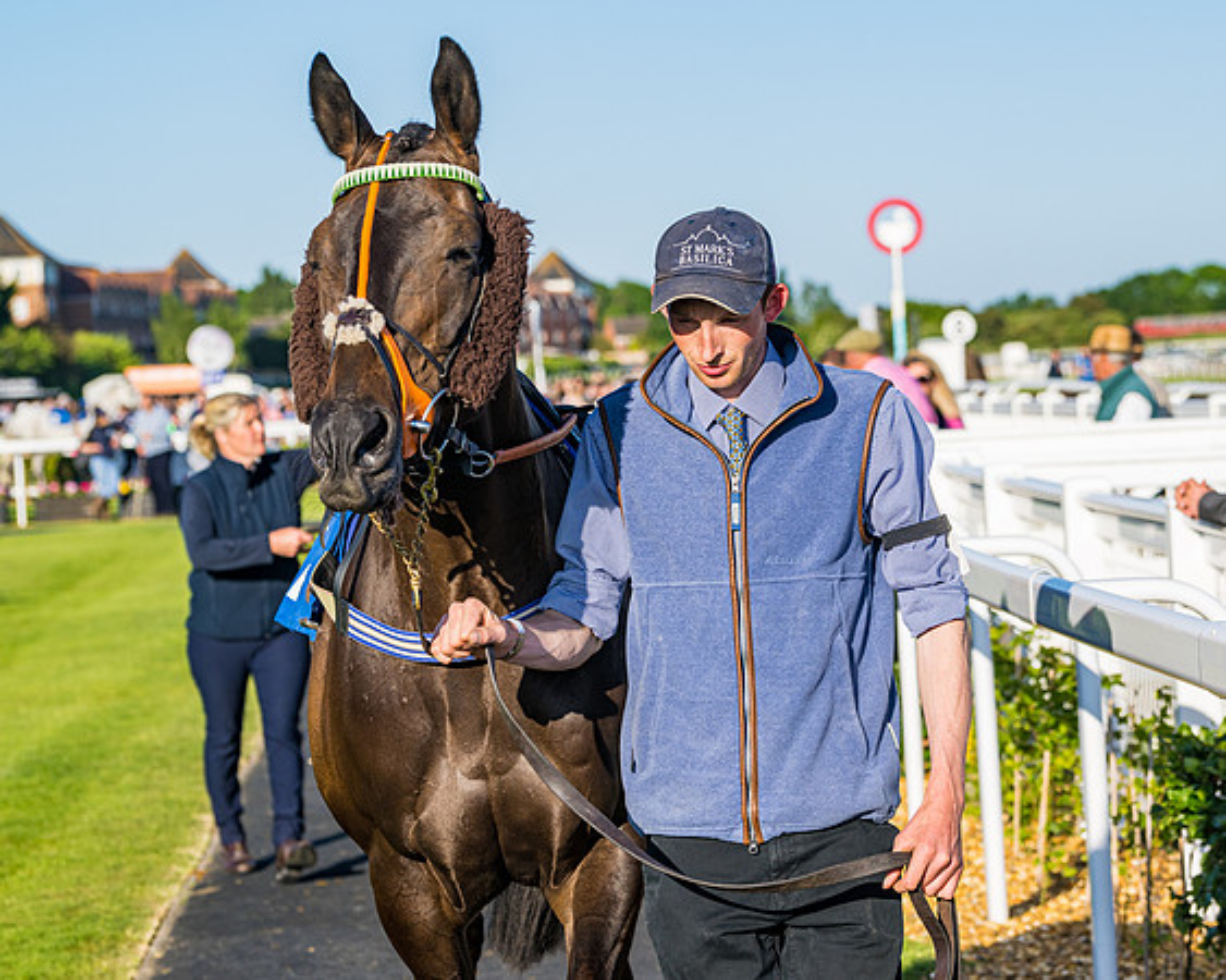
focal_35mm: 114
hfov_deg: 16.9
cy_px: 441
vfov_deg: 13.5
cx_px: 734
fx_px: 4132
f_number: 5
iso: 200
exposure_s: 1/1250
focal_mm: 85
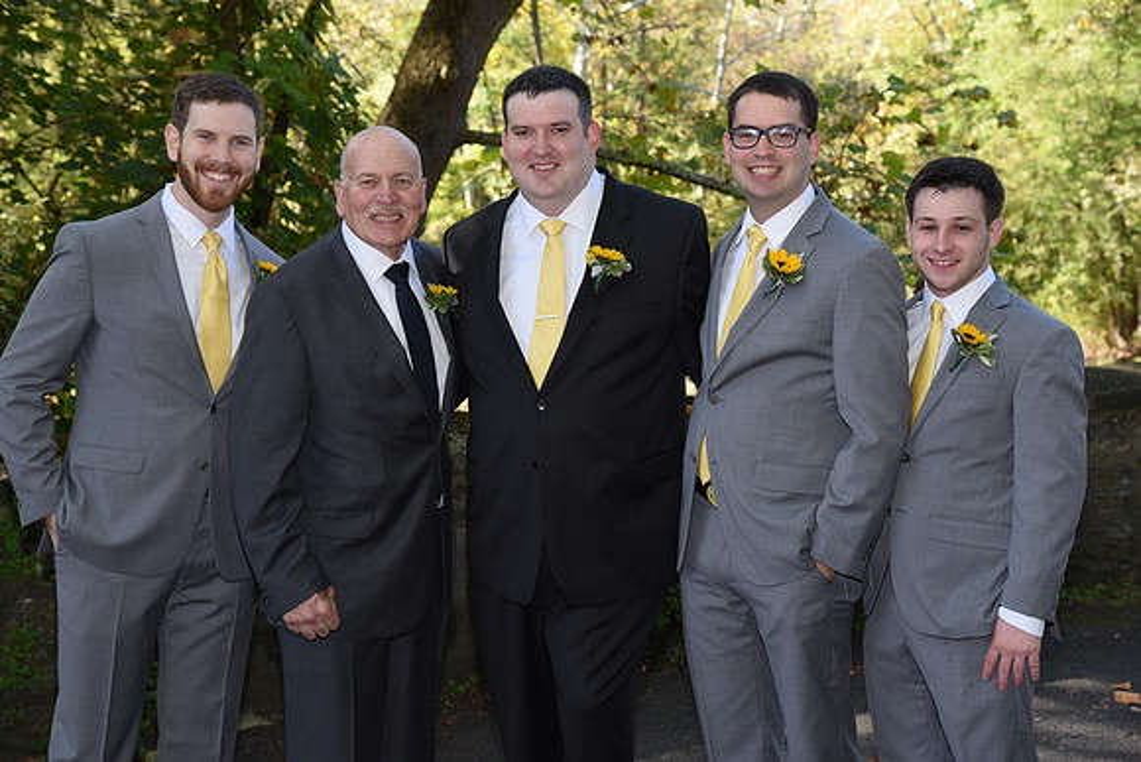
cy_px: 381
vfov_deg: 20.6
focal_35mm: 66
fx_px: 2092
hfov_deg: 30.5
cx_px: 570
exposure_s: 1/200
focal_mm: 66
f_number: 6.3
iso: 640
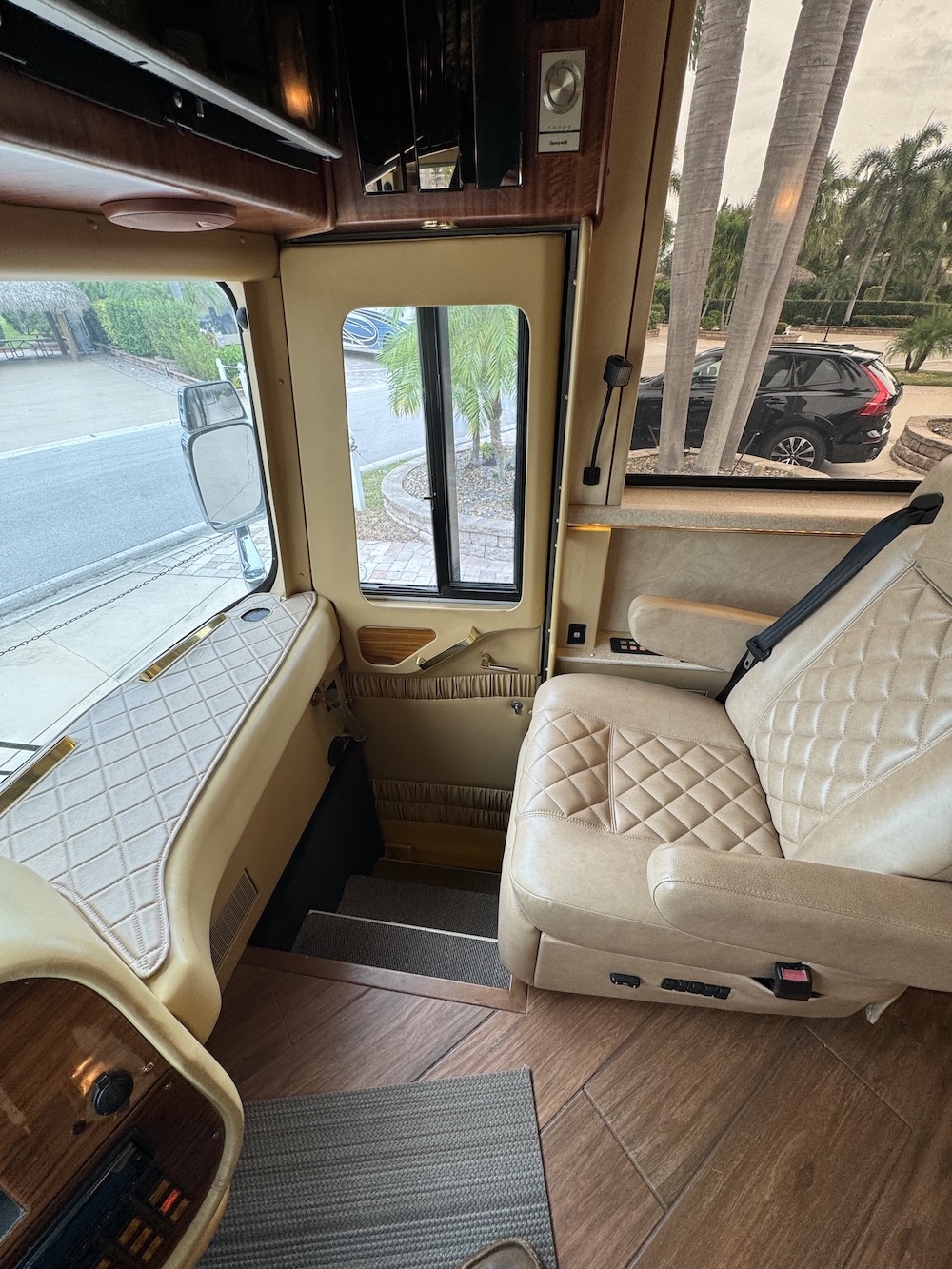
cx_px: 476
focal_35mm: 14
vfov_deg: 102.1
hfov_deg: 85.7
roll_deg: +1.7
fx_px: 513
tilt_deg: -34.4
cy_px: 634
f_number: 2.2
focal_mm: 2.22
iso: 64
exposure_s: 1/120
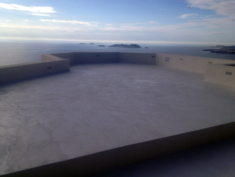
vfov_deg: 40.7
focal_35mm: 35
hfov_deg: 52.6
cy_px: 88
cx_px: 118
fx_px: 238
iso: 50
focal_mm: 4.28
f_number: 2.4
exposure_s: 1/2907
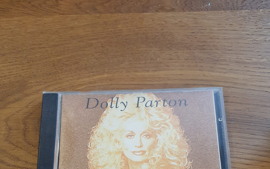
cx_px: 131
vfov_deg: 31.1
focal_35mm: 39
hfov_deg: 50.4
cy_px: 155
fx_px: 287
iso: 200
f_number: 1.5
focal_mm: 4.32
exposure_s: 1/50
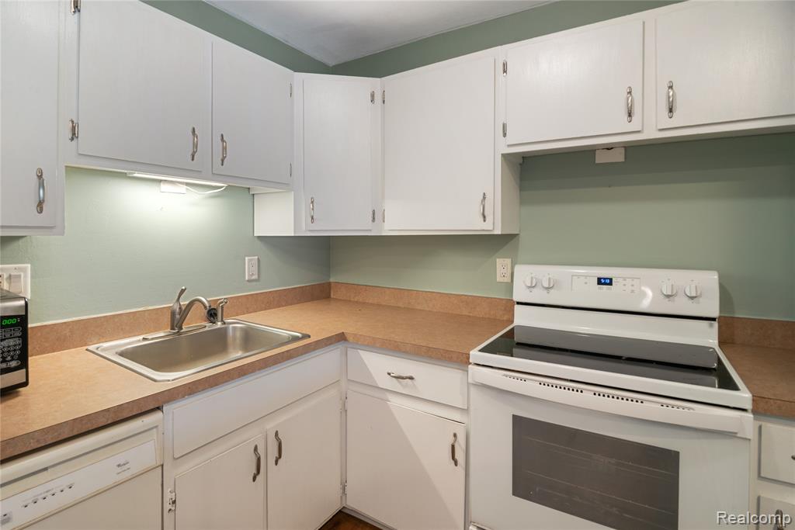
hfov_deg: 61.9
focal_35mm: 30
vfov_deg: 43.6
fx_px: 663
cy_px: 265
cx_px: 398
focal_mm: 30
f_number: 9
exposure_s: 1/2.5
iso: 320
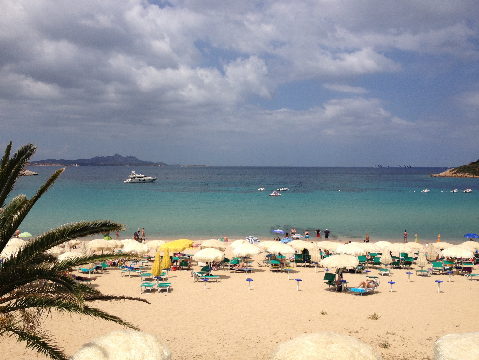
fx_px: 484
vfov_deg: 40.7
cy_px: 180
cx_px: 240
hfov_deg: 52.6
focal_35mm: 35
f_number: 2.4
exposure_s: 1/4255
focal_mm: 4.28
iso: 50
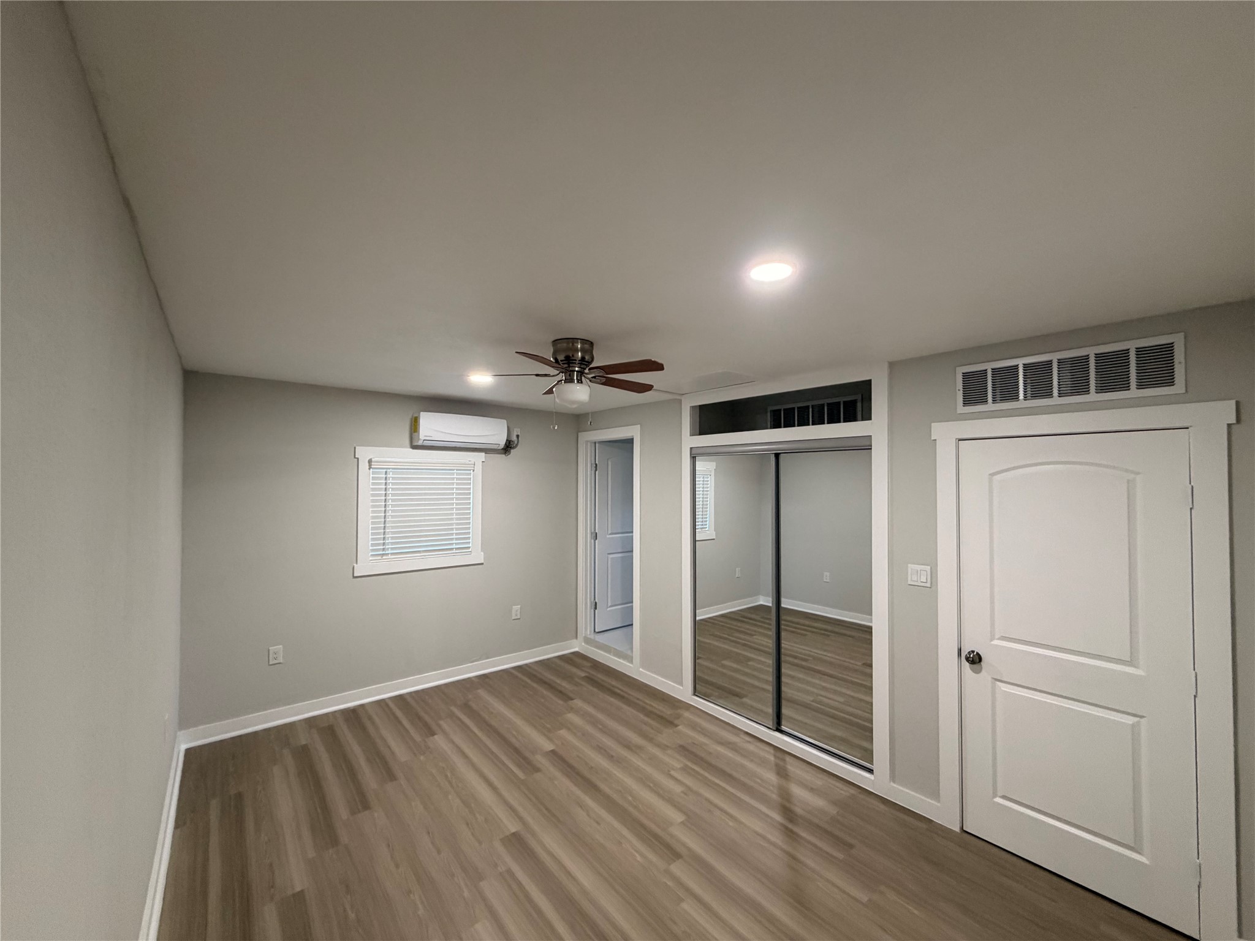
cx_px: 628
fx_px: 508
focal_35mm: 14
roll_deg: -0.2
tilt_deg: +0.6
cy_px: 470
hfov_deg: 102.1
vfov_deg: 85.7
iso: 320
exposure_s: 1/60
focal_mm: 2.22
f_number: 2.2
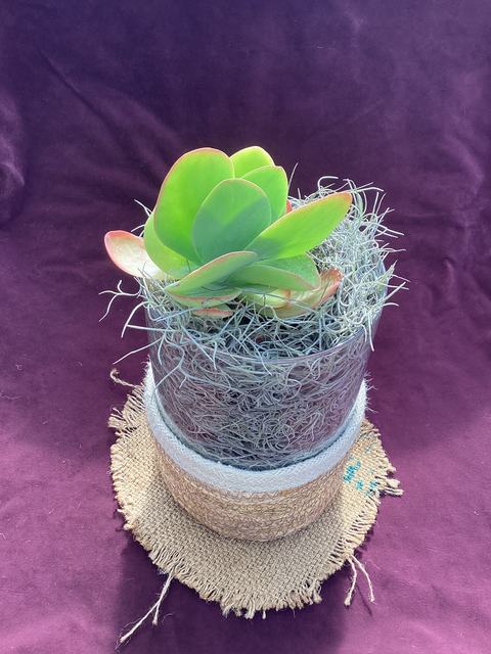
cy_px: 327
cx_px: 246
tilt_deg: -46.9
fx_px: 586
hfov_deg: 45.4
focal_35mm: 31
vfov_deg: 58.4
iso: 32
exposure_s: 1/120
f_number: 2.4
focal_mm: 3.3
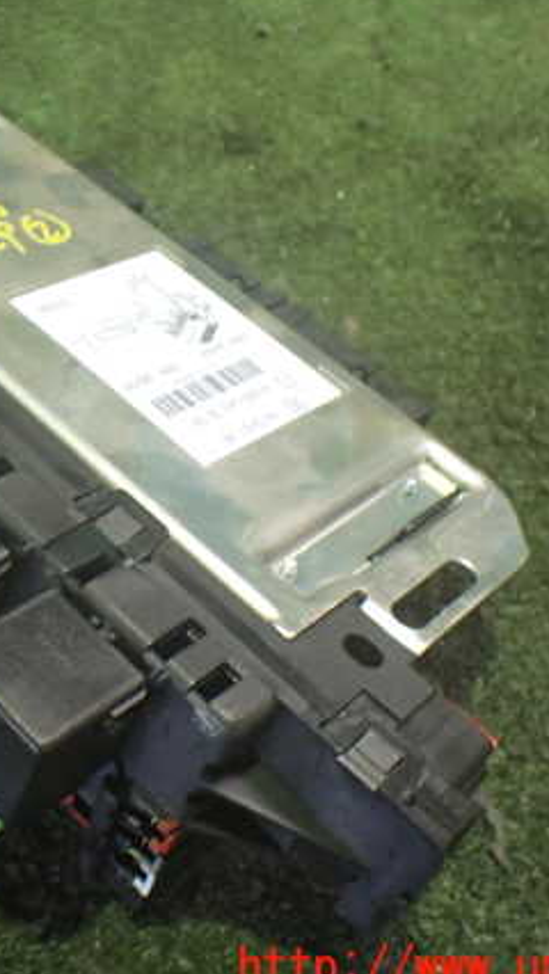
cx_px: 69
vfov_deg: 44.6
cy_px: 482
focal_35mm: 46
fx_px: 1189
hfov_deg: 25.3
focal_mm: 5.4
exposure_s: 1/30
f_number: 2.3
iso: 800
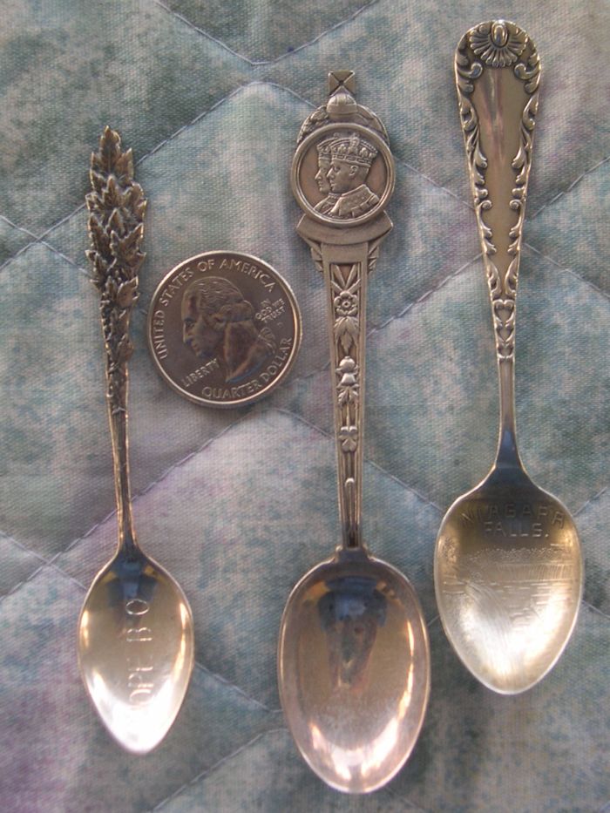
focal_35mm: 38
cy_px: 406
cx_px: 305
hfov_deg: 37.7
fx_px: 893
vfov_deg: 49.0
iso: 100
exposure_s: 1/80.6
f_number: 2.8
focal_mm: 8
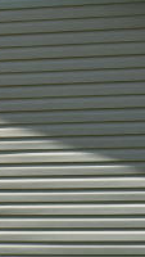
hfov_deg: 9.7
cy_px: 98
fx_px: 722
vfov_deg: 20.1
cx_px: -236
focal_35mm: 106
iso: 125
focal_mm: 18
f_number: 8
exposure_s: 1/250
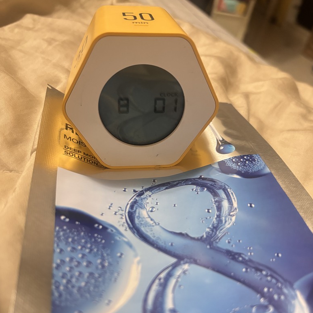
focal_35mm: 31
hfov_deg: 52.5
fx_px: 317
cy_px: 201
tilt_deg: -41.1
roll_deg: -16.1
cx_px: 157
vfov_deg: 51.8
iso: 500
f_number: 1.6
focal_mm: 5.96
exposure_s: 1/60
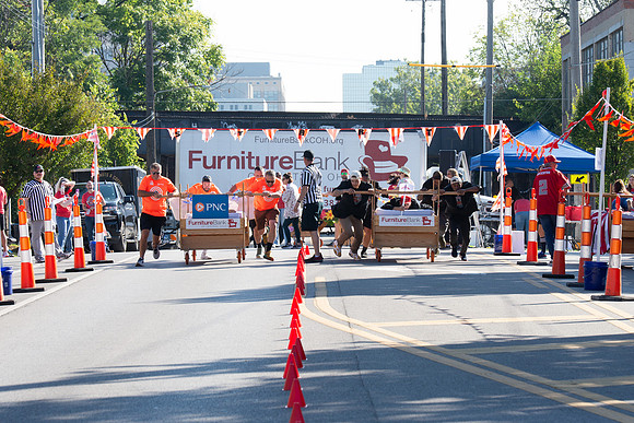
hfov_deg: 13.8
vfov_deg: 9.2
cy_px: 202
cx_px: 311
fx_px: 2624
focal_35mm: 149
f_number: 7.1
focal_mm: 112
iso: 200
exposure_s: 1/250
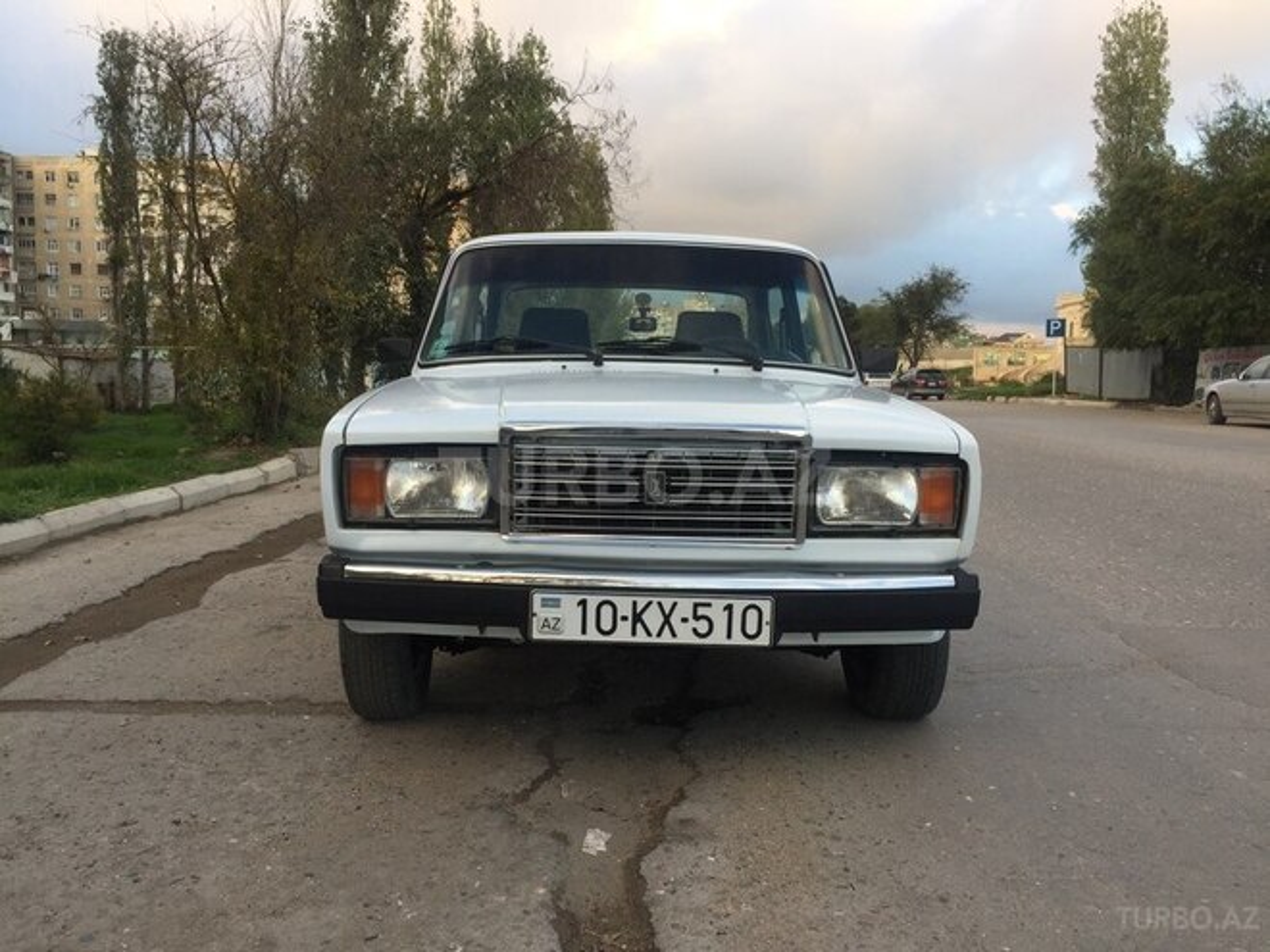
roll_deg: -0.7
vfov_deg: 48.2
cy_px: 476
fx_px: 1064
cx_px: 635
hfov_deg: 61.7
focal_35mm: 29
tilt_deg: -6.0
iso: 32
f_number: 2.2
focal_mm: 4.15
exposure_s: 1/265
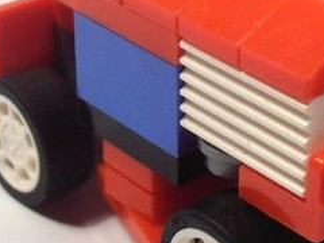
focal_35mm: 139
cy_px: 84
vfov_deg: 10.7
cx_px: 228
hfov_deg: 14.2
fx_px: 1301
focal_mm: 6.61
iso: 80
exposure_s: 1/60
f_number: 3.9
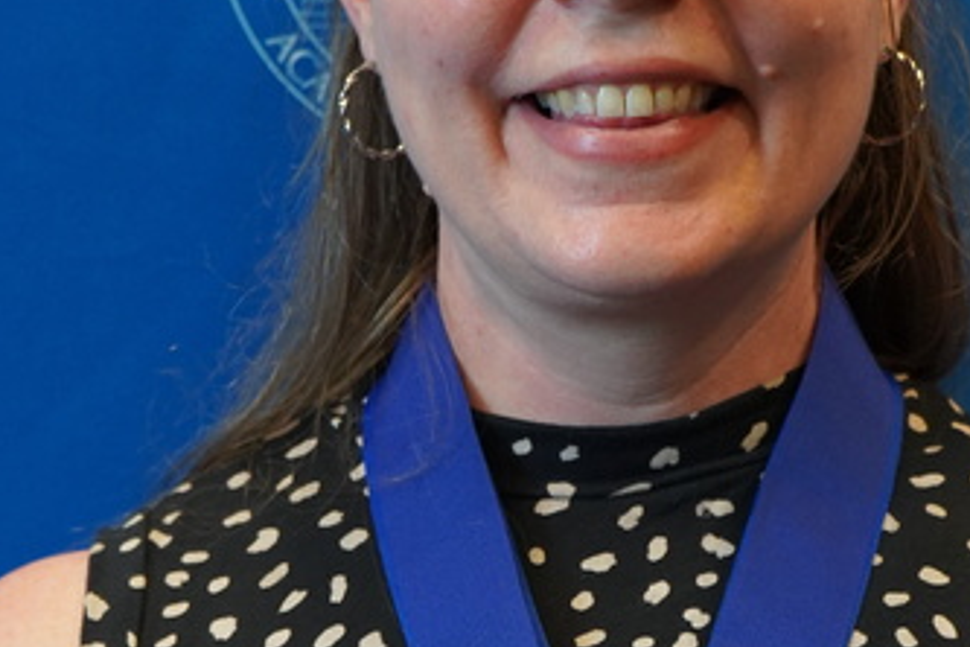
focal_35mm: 110
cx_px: 568
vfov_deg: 12.4
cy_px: 143
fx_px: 2964
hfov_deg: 18.6
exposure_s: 1/160
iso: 2500
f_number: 5.6
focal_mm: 61
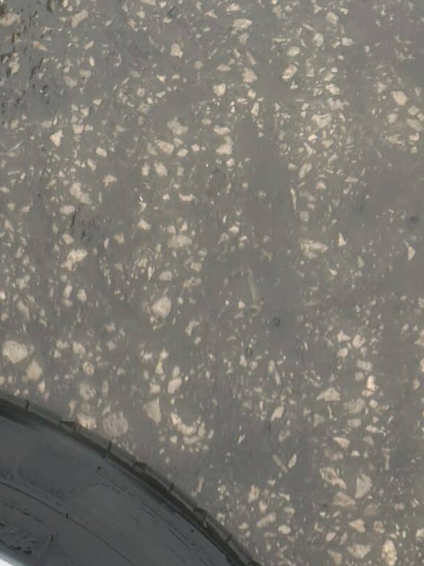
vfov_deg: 19.4
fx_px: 1372
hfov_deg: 16.3
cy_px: 914
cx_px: -178
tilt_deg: -81.4
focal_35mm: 84
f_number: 1.5
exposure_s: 1/397
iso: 50
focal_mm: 5.7
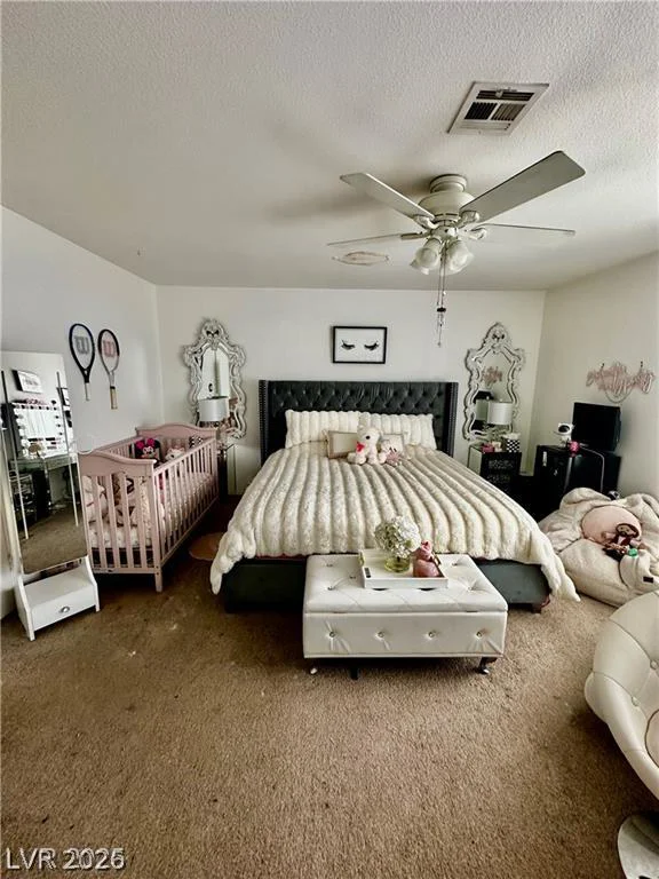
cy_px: 440
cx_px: 330
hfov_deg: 85.7
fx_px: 355
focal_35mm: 14
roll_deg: -1.1
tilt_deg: -9.4
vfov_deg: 102.1
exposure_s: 1/120
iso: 200
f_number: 2.2
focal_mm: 2.22
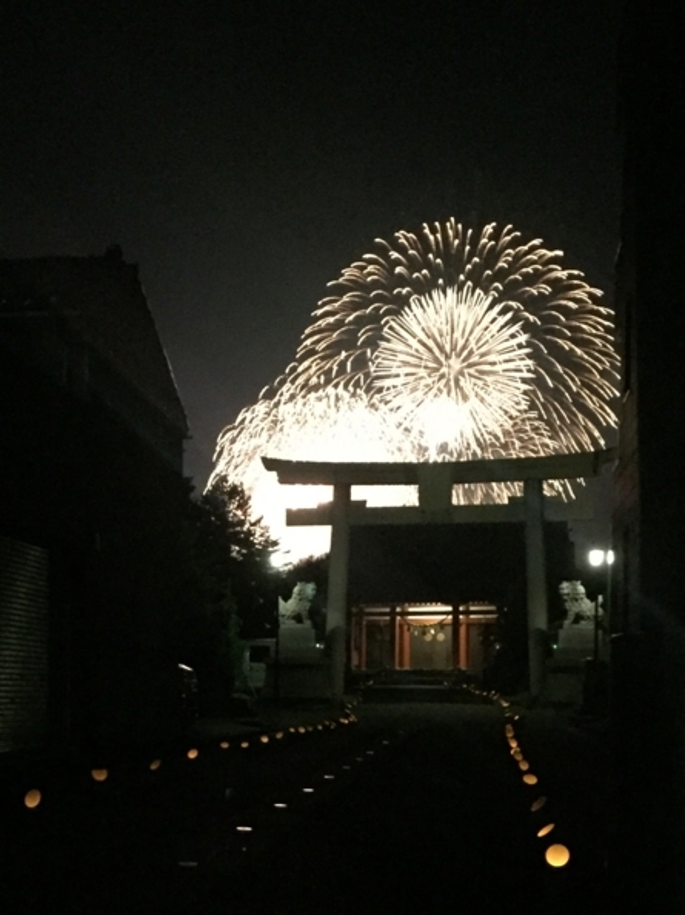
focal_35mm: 50
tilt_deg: +1.0
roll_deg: +0.5
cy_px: 682
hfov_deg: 29.0
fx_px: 1320
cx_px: 251
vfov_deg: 37.3
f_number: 2.2
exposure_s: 1/15
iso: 2000
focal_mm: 4.15
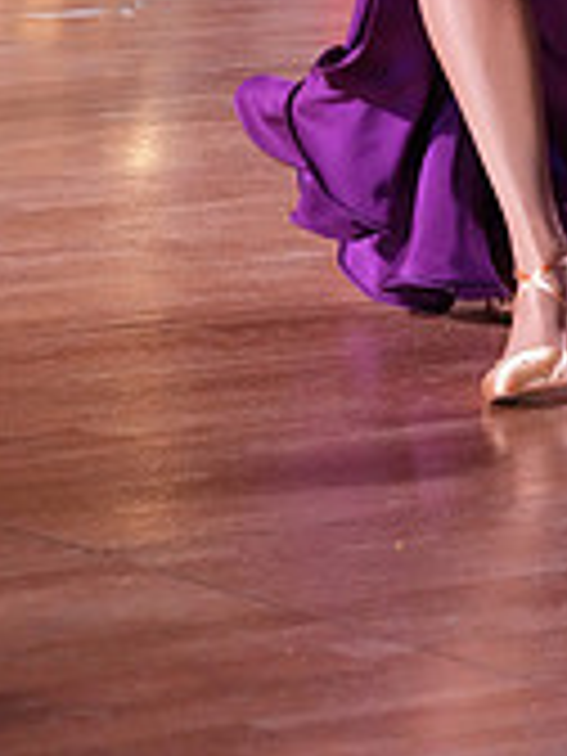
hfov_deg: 6.3
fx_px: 5089
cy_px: -482
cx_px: 790
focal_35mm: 233
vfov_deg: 8.3
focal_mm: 70
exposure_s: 1/320
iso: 5000
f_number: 5
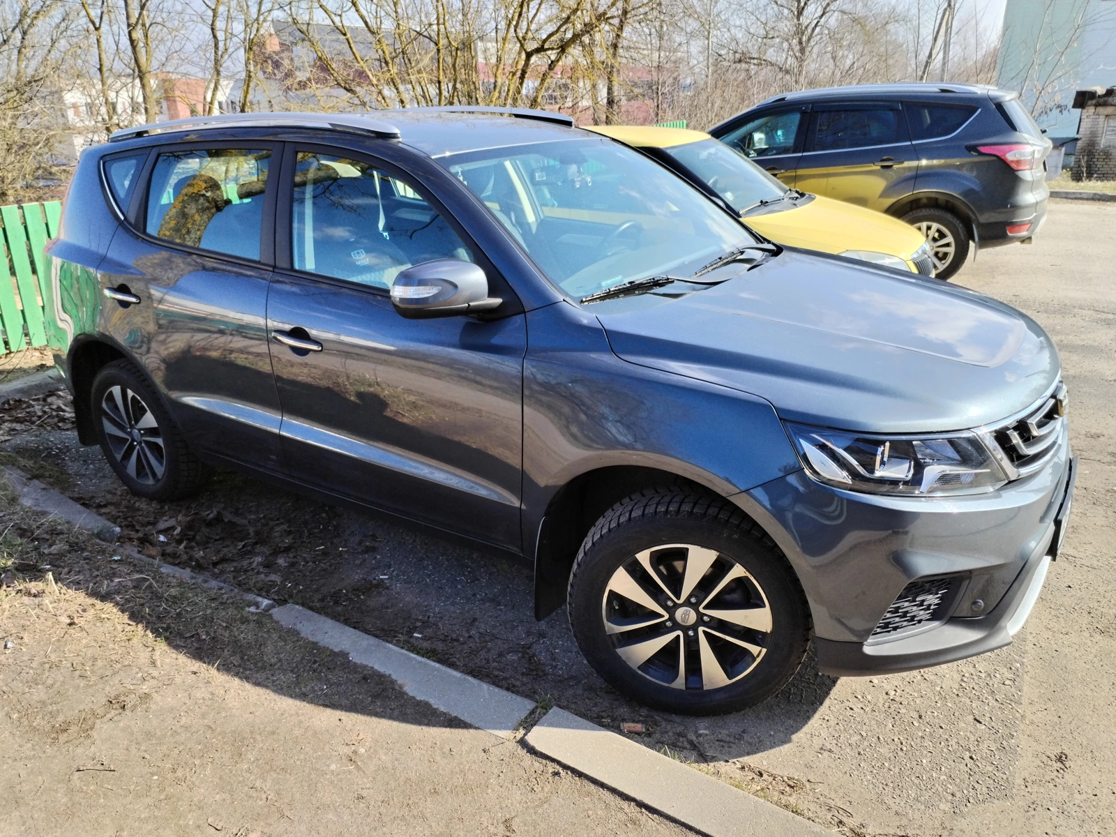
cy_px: 418
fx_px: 935
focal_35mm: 29
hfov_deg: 61.7
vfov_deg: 48.2
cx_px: 558
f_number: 1.8
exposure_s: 1/536
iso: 100
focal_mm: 4.75
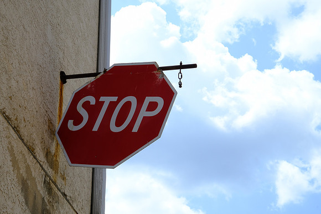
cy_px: 107
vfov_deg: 16.5
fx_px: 740
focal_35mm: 83
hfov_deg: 24.5
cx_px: 160
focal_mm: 55
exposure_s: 1/42
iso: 200
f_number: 22
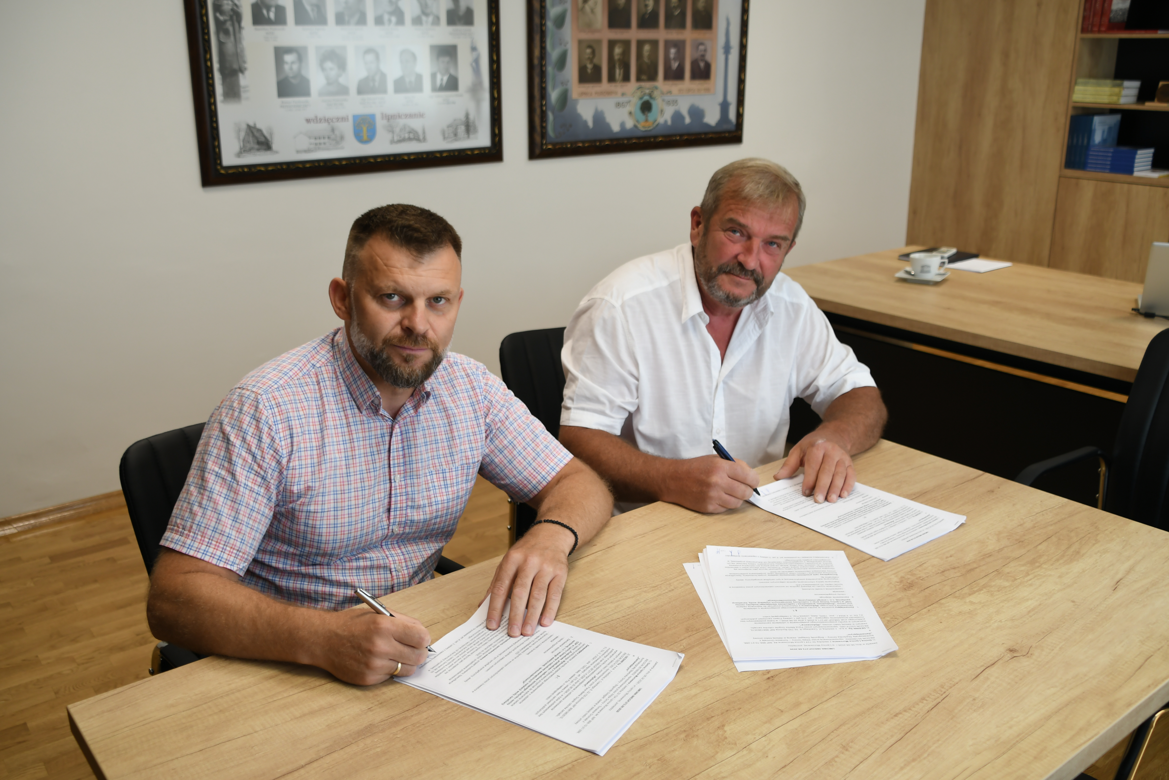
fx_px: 1023
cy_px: 390
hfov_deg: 59.5
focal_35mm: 32
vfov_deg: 41.7
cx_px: 584
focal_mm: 21
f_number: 3.5
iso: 160
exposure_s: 1/60
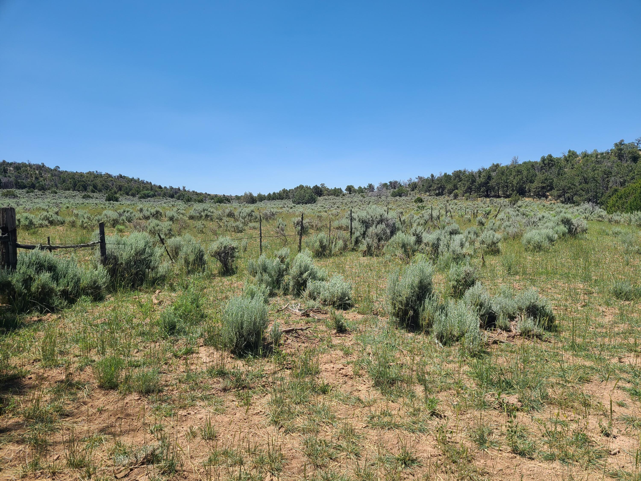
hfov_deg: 67.3
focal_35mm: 26
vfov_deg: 53.1
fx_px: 481
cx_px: 320
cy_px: 240
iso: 40
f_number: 1.8
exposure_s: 1/2151
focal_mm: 5.4
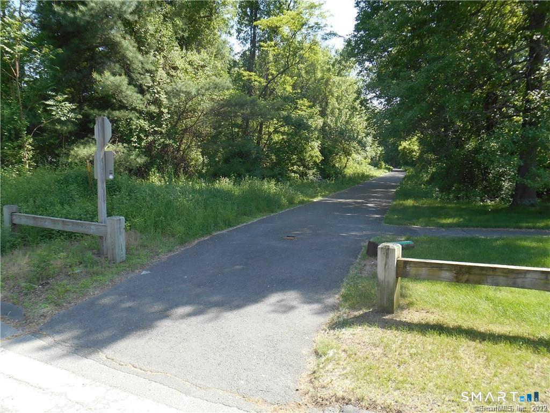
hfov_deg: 67.3
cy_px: 206
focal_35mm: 26
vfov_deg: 53.1
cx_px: 275
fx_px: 413
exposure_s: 1/200
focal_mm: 4.7
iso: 80
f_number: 3.4
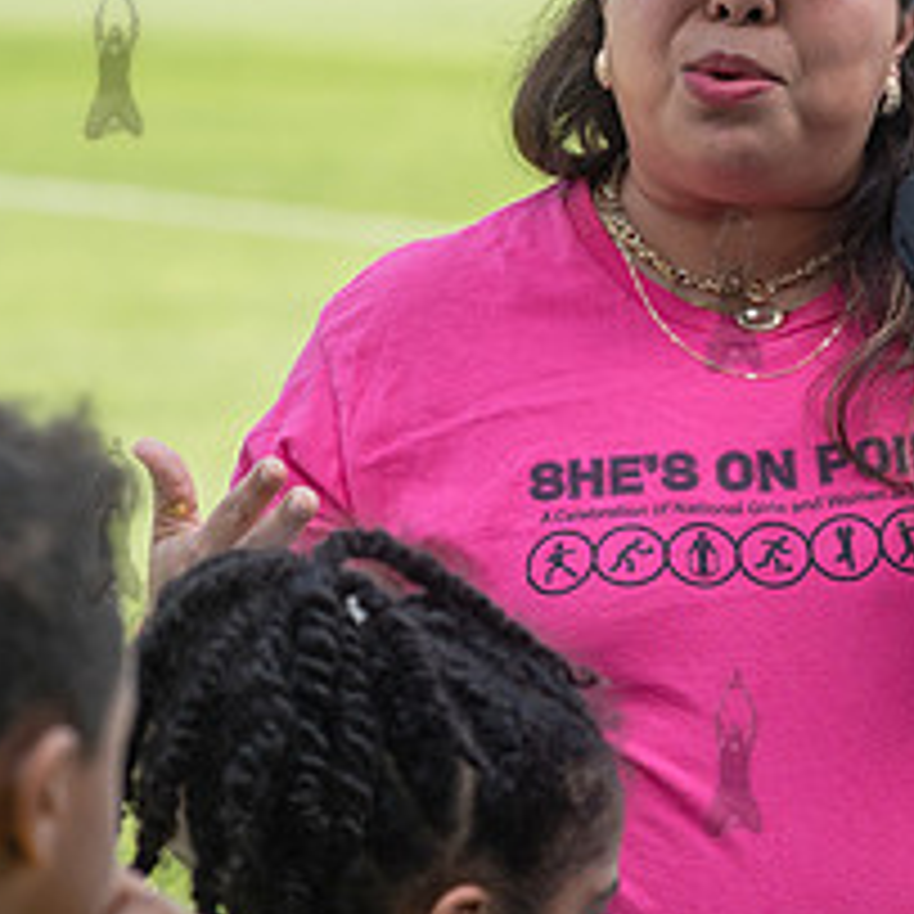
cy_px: 302
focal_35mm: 381
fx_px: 11381
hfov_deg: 4.6
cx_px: 854
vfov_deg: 4.6
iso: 160
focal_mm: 135
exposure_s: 1/400
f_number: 5.6
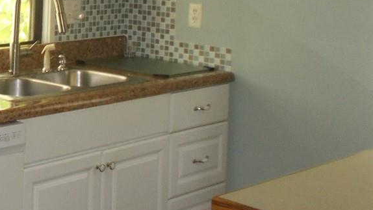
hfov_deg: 24.4
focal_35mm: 79
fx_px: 781
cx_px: -69
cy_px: -5
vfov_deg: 15.0
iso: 200
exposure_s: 1/25
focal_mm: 4.6
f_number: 3.2
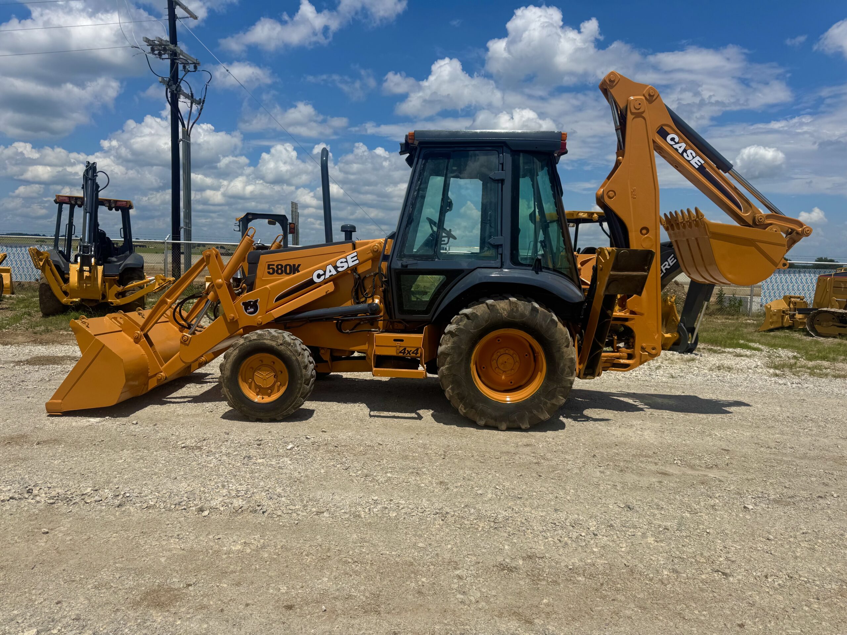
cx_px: 424
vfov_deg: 56.8
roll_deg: -1.8
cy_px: 318
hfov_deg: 71.6
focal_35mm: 24
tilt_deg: -5.9
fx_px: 587
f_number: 1.78
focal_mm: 6.76
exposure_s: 1/12346
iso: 80
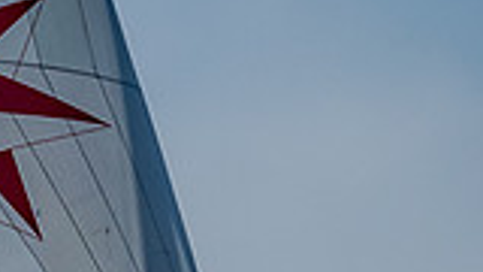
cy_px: 209
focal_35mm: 1523
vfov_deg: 0.8
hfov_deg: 1.4
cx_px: -235
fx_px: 19505
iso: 160
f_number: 6.3
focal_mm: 155
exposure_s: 1/640
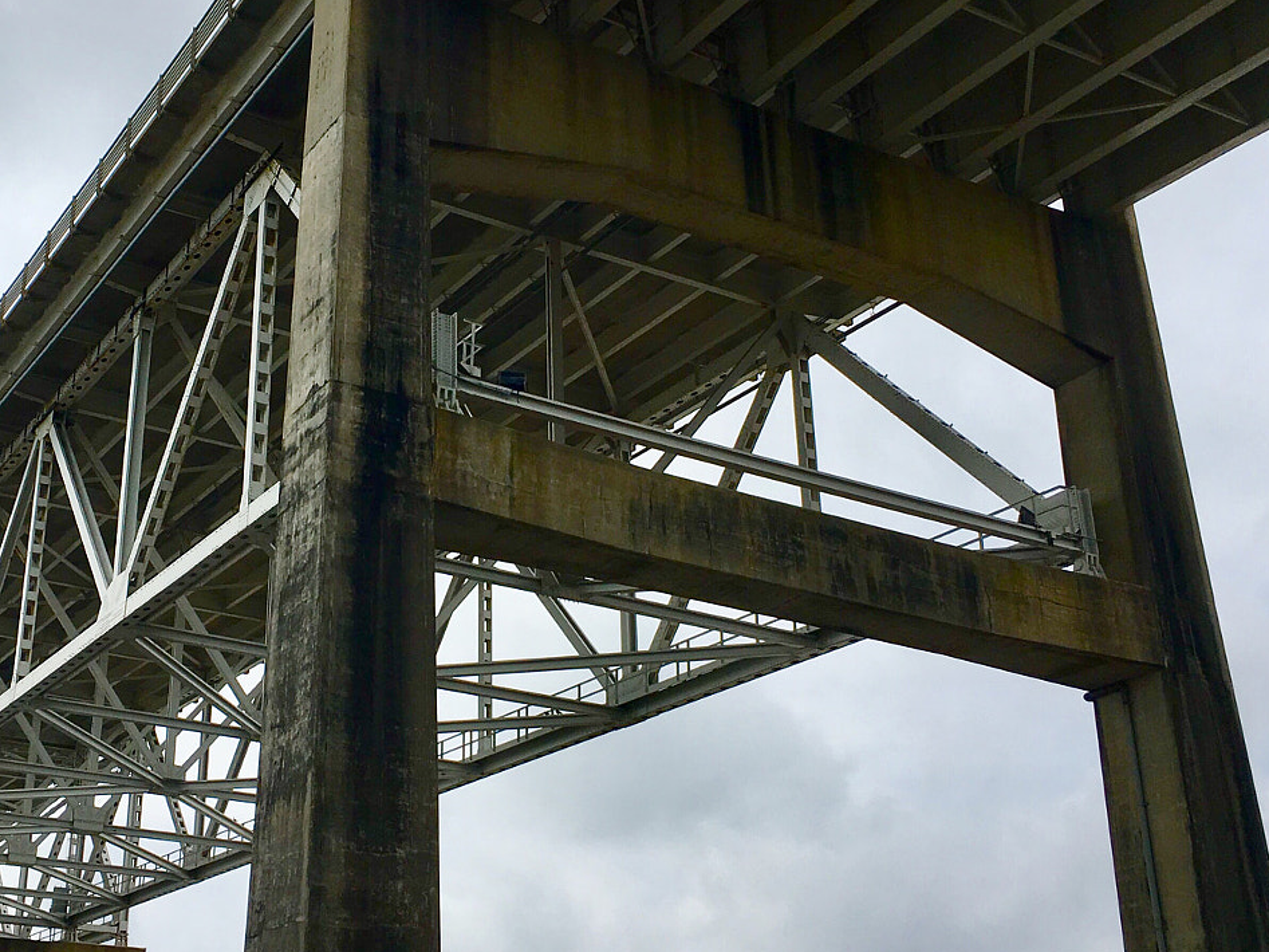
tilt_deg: +24.4
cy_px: 455
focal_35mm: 49
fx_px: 1796
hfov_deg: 38.6
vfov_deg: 29.7
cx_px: 450
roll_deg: -0.1
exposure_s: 1/3846
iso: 25
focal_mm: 4.15
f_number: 2.2
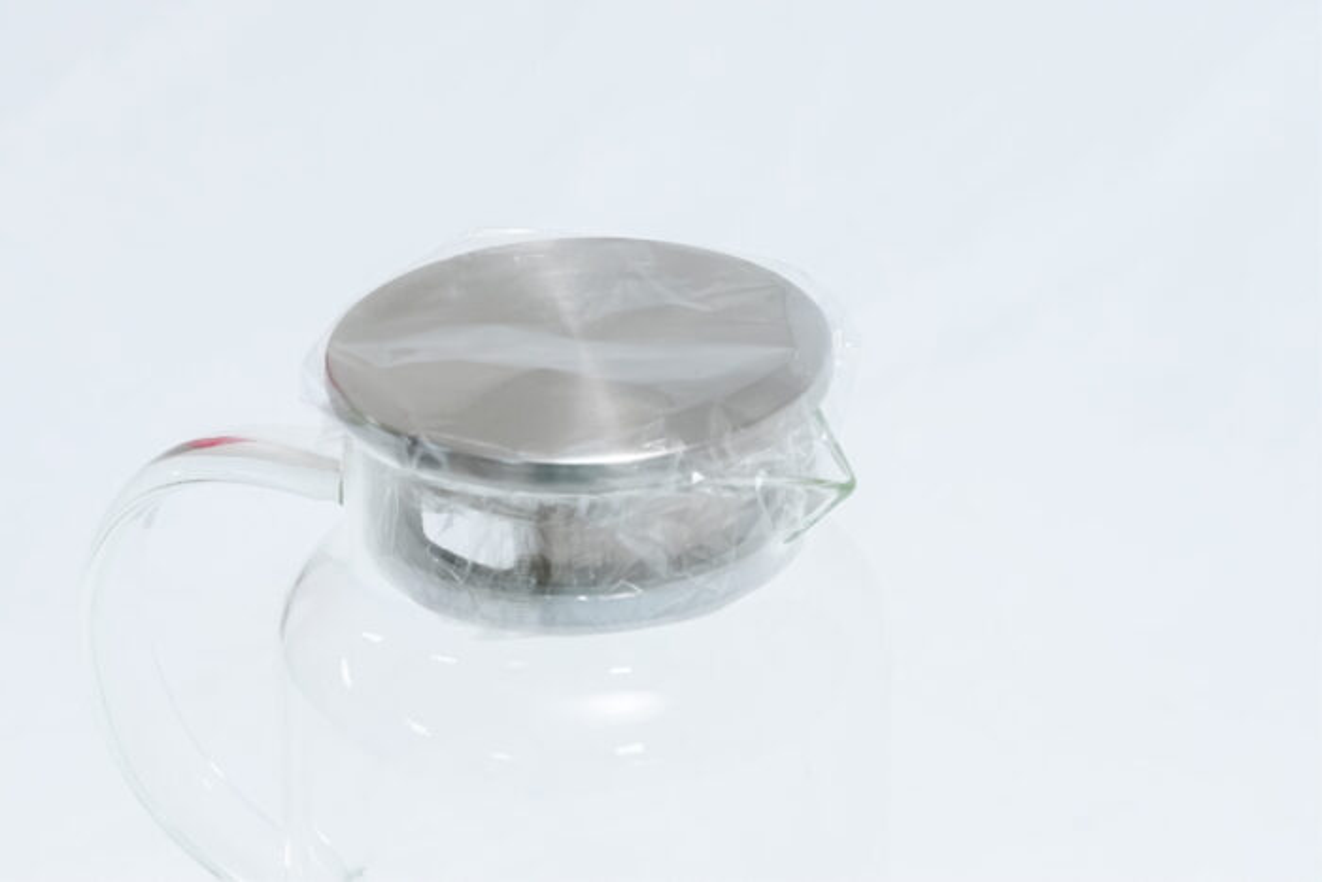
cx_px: 661
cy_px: 441
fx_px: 3856
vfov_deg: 13.0
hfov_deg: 19.5
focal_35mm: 105
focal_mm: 70
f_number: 10
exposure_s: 1/125
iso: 2500
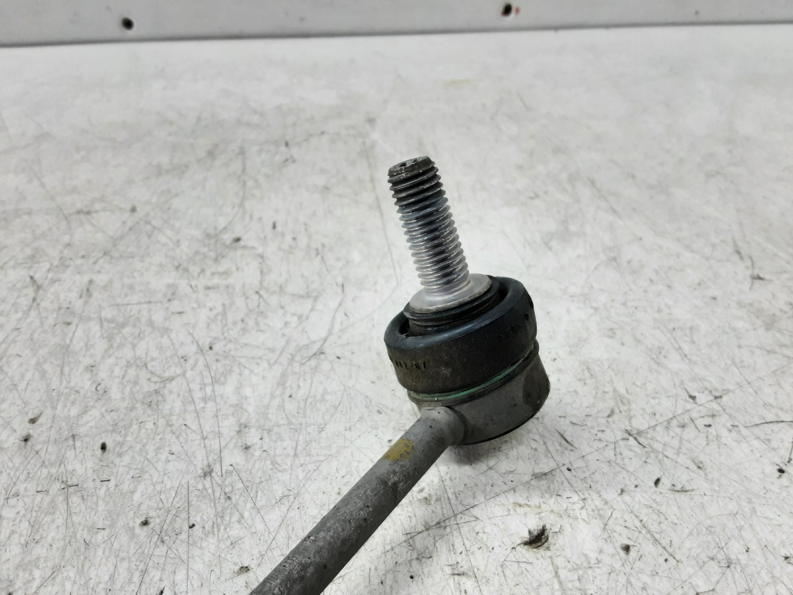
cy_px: 298
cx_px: 396
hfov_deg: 65.3
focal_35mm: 27
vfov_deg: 51.4
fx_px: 619
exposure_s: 1/50
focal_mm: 2.91
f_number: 1.9
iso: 80
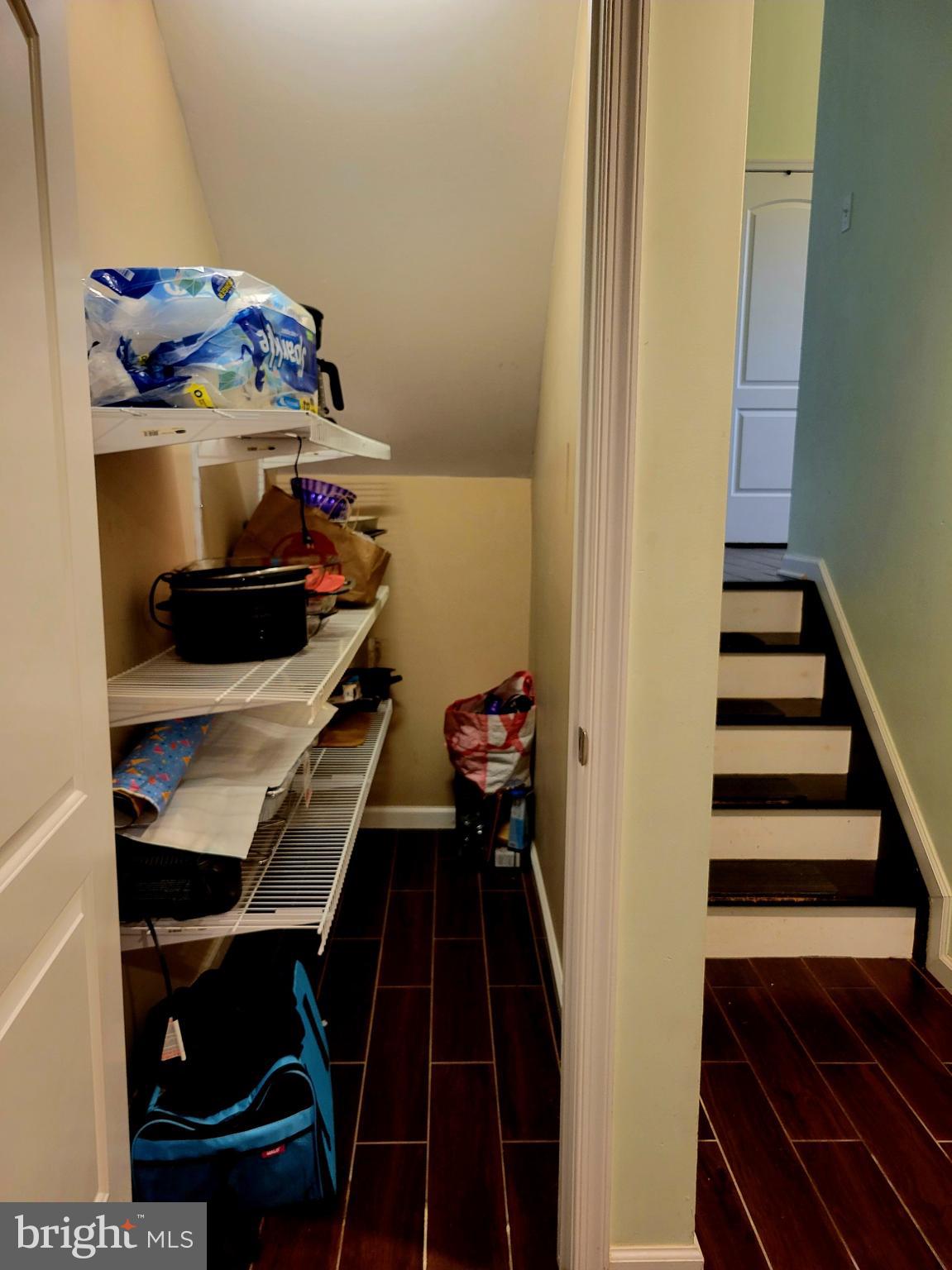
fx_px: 954
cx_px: 476
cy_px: 635
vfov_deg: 67.3
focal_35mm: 26
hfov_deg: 53.0
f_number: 1.8
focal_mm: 5.4
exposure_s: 1/40
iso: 250
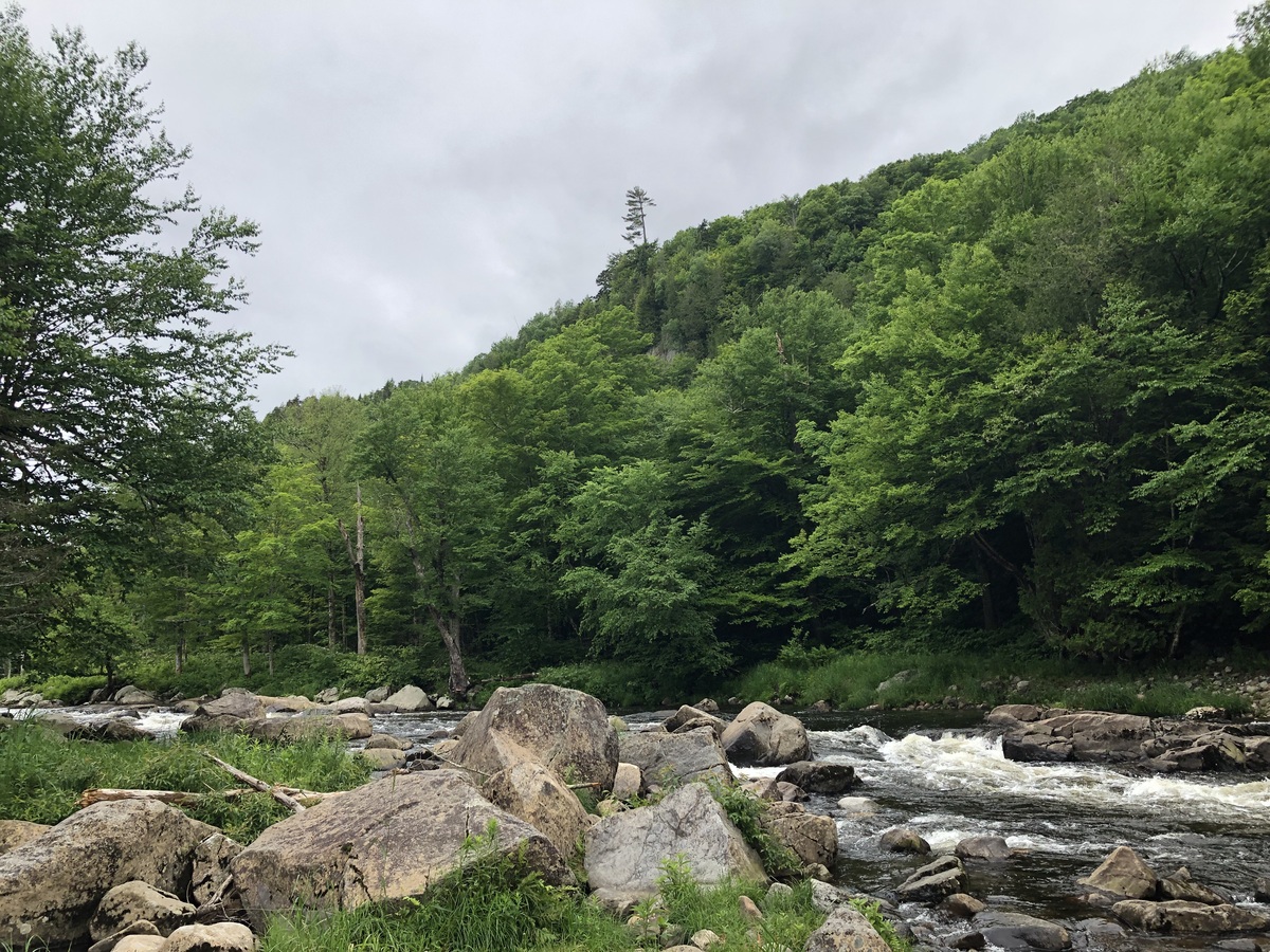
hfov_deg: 63.4
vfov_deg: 49.7
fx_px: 1027
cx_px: 635
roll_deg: +1.5
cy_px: 476
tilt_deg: +11.7
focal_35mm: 28
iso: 20
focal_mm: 3.99
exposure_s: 1/457
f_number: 1.8
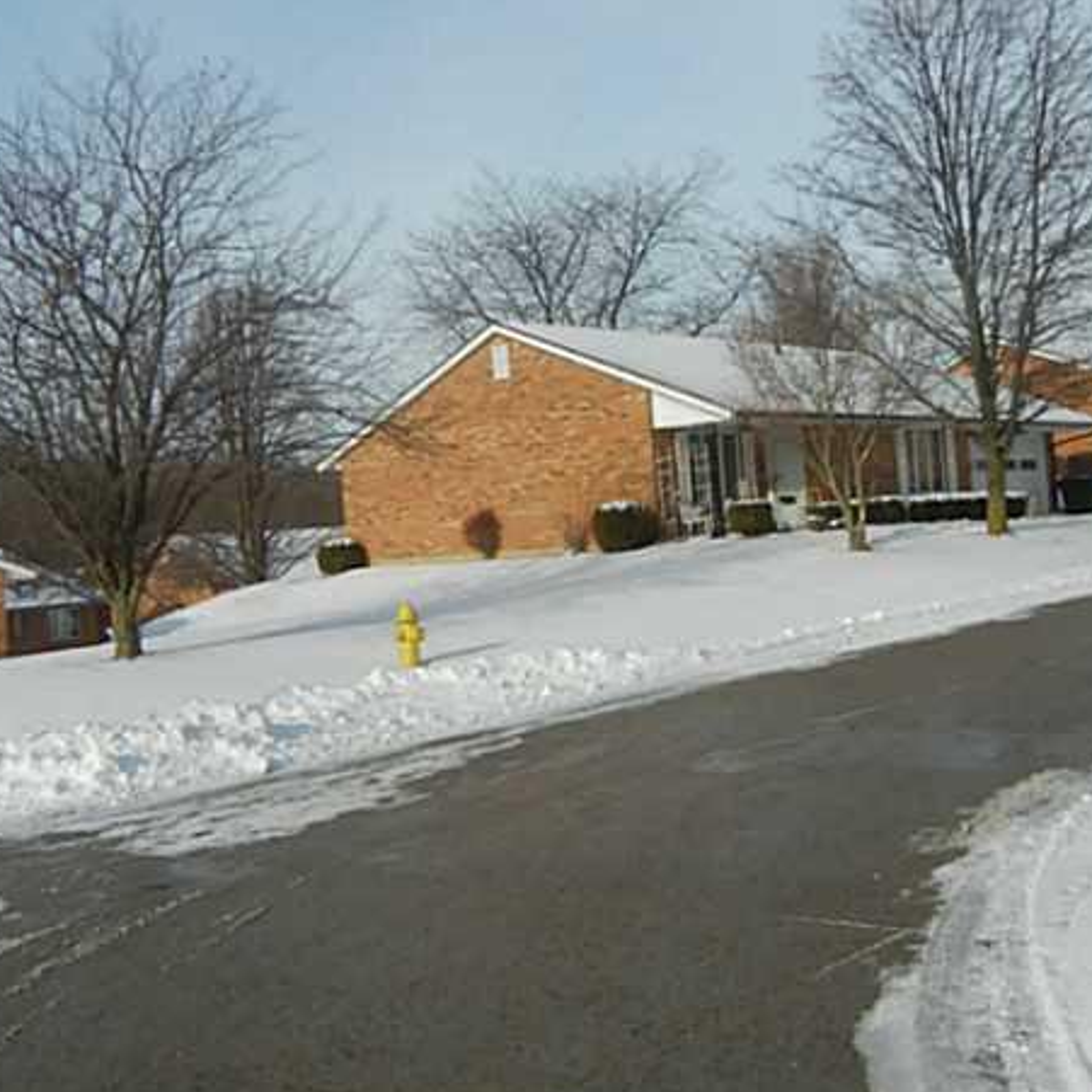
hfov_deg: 36.0
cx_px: 584
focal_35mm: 47
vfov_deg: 36.0
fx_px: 1677
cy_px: 492
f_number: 7
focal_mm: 5.4
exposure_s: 1/569
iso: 160
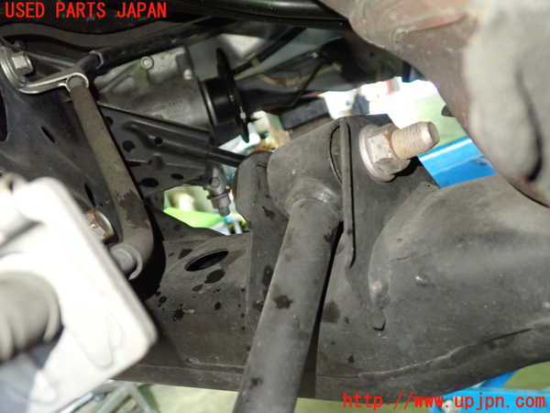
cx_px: 275
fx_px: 508
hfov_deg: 56.8
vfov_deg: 44.2
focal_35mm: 32
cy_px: 206
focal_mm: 5.79
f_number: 2.4
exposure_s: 1/25
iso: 800
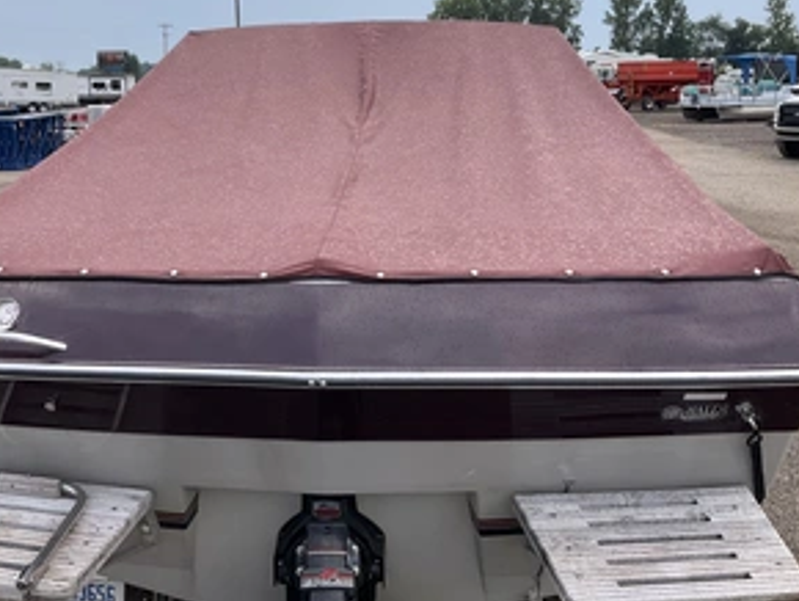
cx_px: 355
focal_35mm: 40
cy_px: 221
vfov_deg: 35.8
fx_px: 924
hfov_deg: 46.7
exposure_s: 1/482
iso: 25
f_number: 1.8
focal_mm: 3
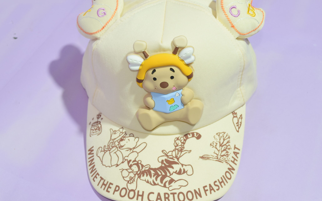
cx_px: 180
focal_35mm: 57
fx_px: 500
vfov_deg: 22.7
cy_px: 89
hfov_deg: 35.6
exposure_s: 1/100
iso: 800
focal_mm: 30
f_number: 8
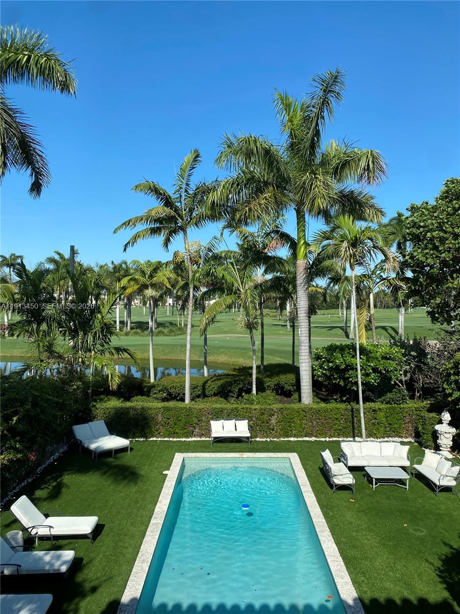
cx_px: 230
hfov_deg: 53.1
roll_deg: -1.7
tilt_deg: +1.8
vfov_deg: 67.3
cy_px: 307
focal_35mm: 26
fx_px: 461
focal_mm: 4.25
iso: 32
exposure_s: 1/2315
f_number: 1.8
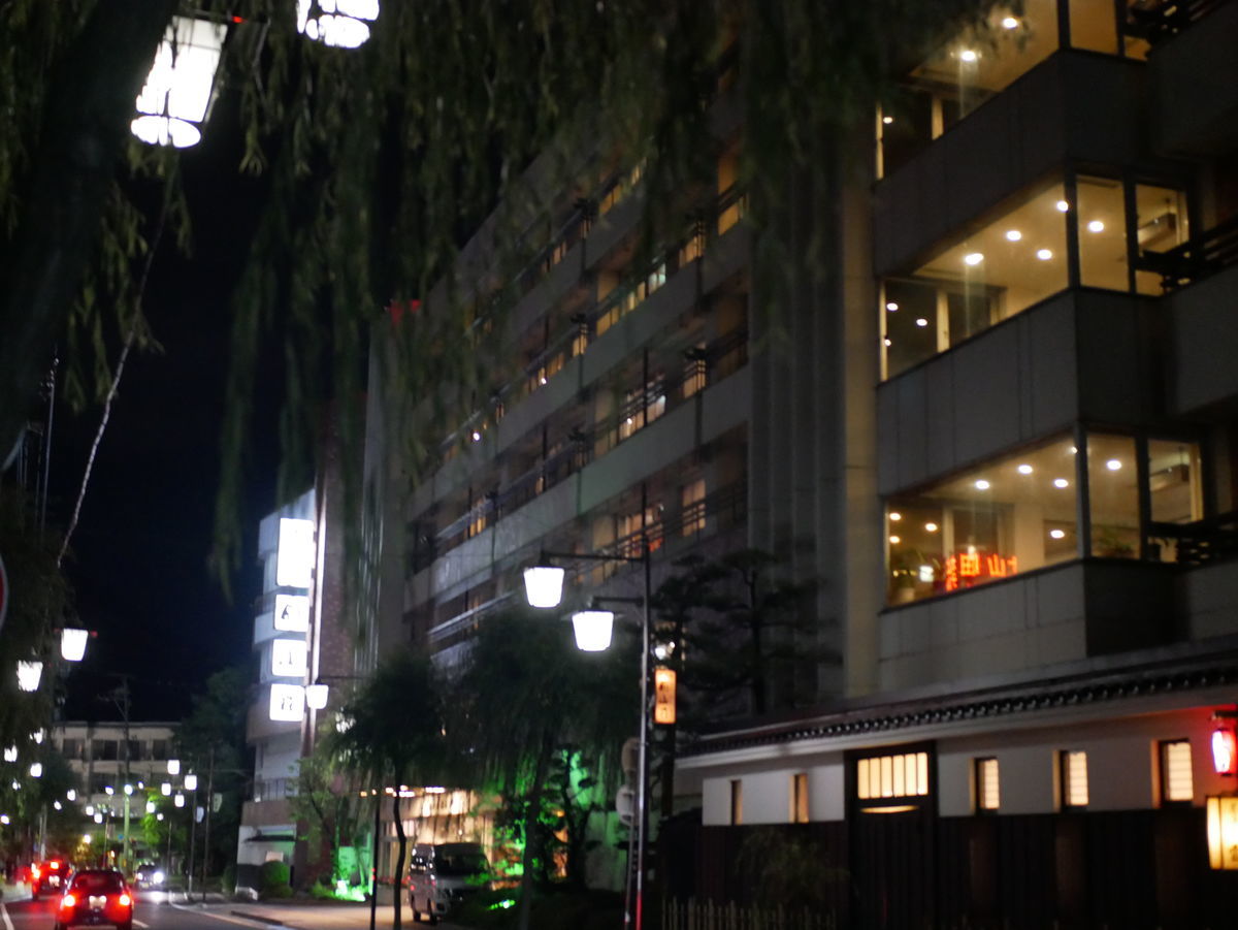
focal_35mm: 50
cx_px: 619
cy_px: 465
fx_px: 1789
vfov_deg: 29.1
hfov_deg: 38.2
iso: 3200
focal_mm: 25
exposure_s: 1/50
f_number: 1.7
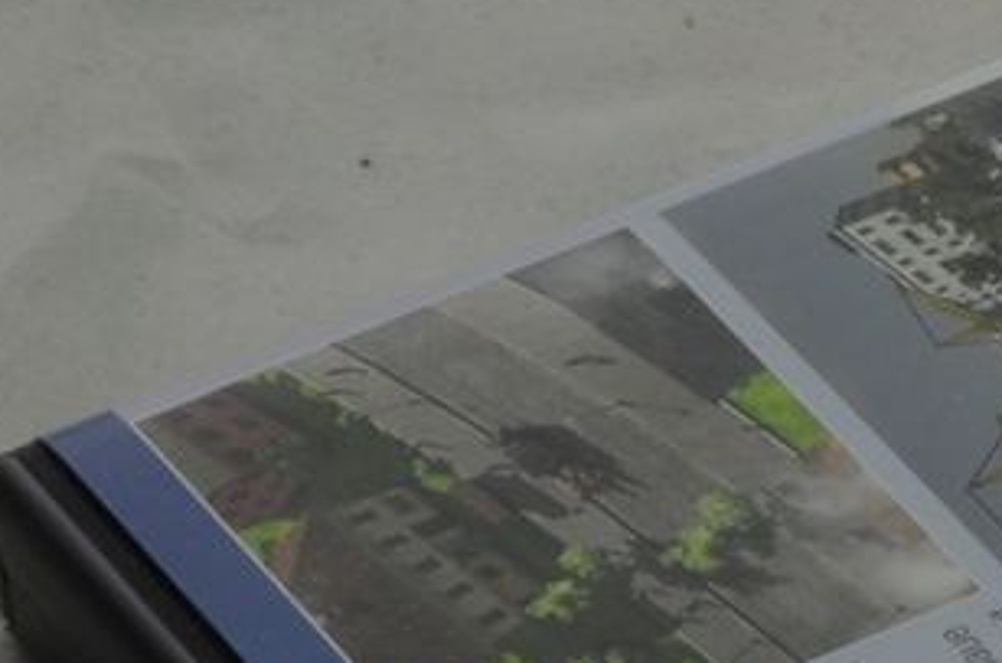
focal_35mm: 352
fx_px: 9772
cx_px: 1870
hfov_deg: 5.8
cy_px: 619
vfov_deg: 3.9
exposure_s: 1/3
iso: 100
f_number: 20
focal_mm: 40
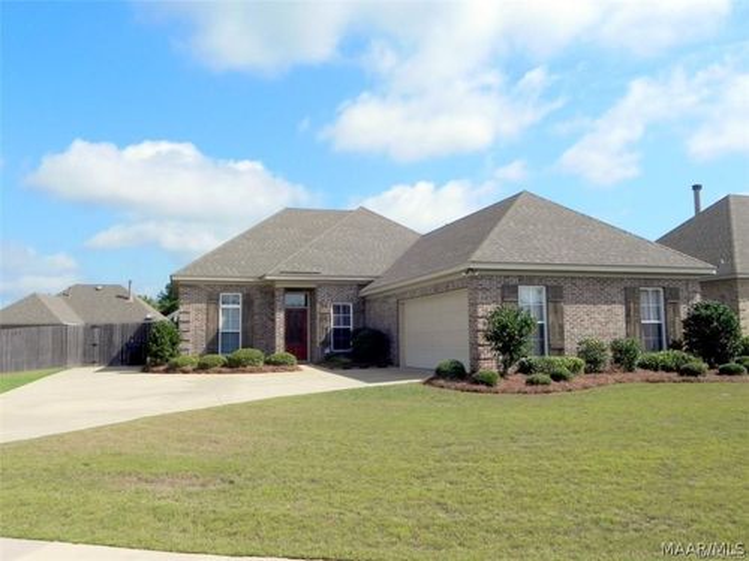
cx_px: 374
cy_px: 280
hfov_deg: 61.7
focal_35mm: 29
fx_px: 627
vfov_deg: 48.2
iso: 160
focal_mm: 5.2
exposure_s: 1/387
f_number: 8
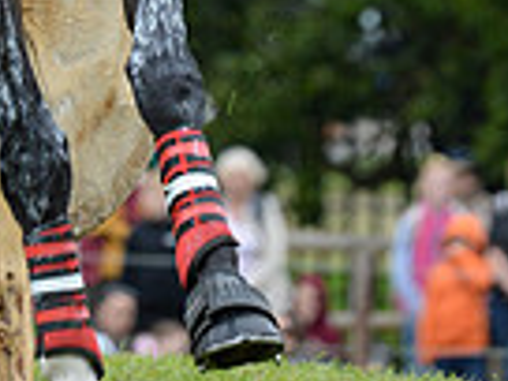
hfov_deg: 1.6
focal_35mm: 1230
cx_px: -64
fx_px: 18051
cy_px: -669
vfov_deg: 1.2
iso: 1000
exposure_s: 1/1000
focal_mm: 300
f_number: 6.3
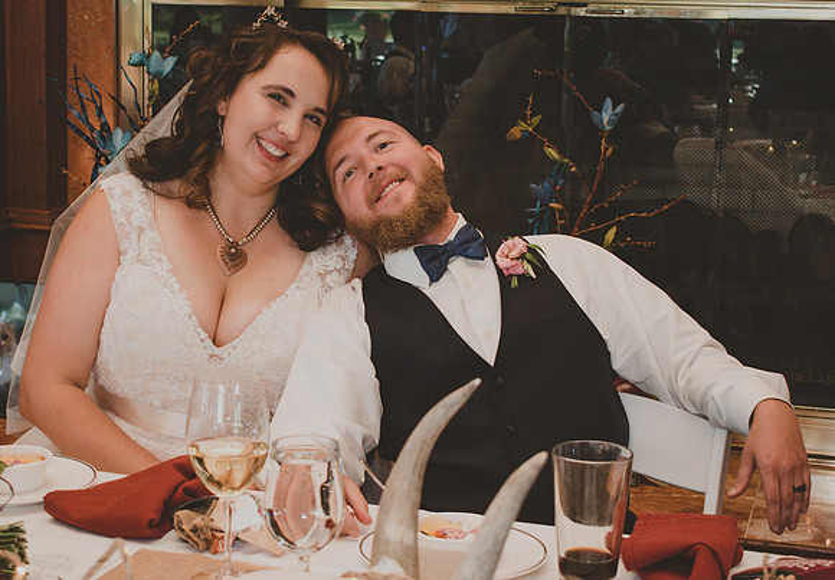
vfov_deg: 20.6
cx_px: 382
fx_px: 1594
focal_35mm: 68
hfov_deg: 29.3
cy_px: 261
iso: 2500
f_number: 5
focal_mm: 40
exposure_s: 1/60
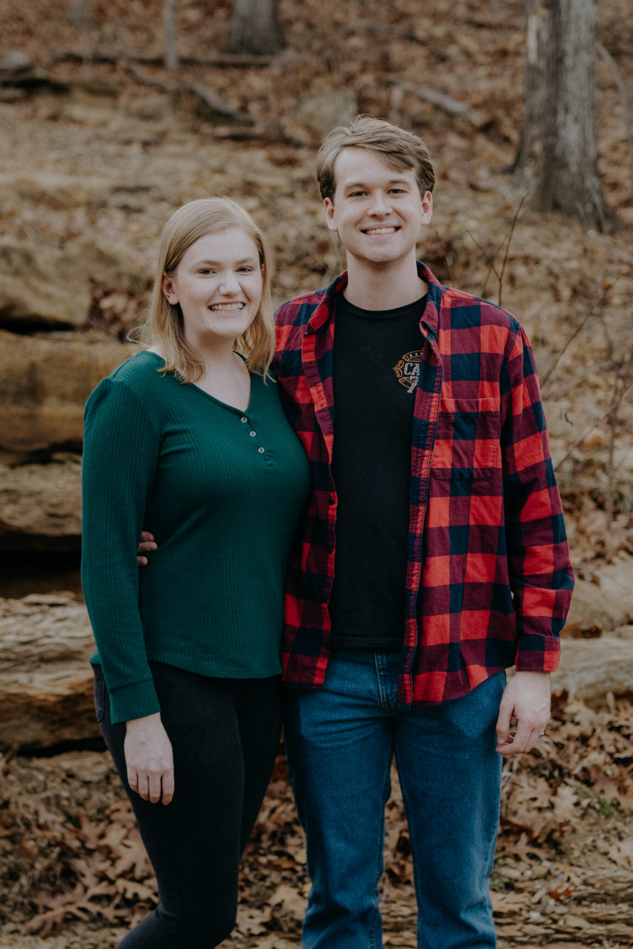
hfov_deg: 18.2
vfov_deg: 27.0
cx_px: 316
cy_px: 474
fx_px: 1978
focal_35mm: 75
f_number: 2.2
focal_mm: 50
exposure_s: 1/500
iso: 160
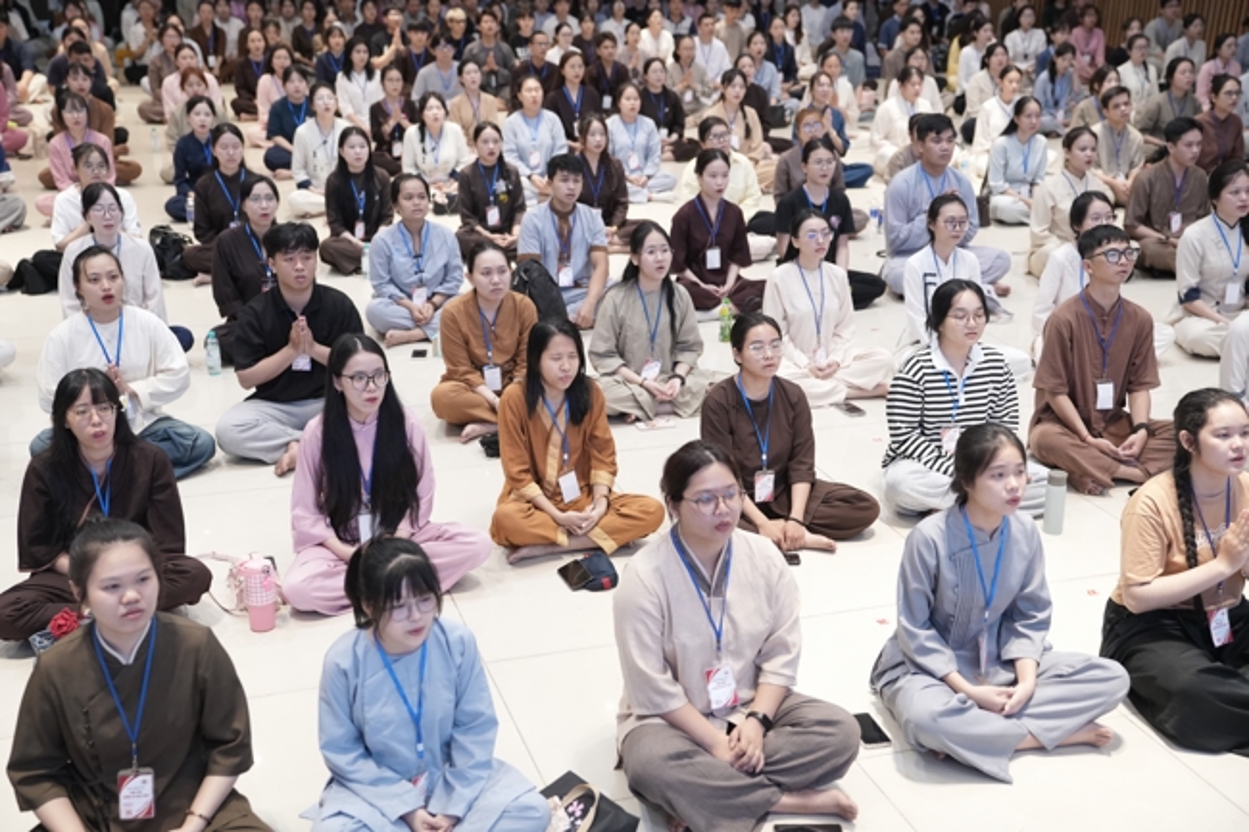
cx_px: 624
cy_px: 416
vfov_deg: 29.8
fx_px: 1561
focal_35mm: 45
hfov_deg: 43.6
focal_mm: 45
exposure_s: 1/200
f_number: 2.8
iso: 2500
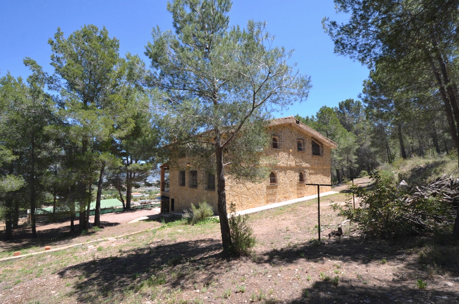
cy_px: 152
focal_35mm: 15
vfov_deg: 77.1
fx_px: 191
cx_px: 230
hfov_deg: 100.5
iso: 180
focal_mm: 10
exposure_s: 1/250
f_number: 8
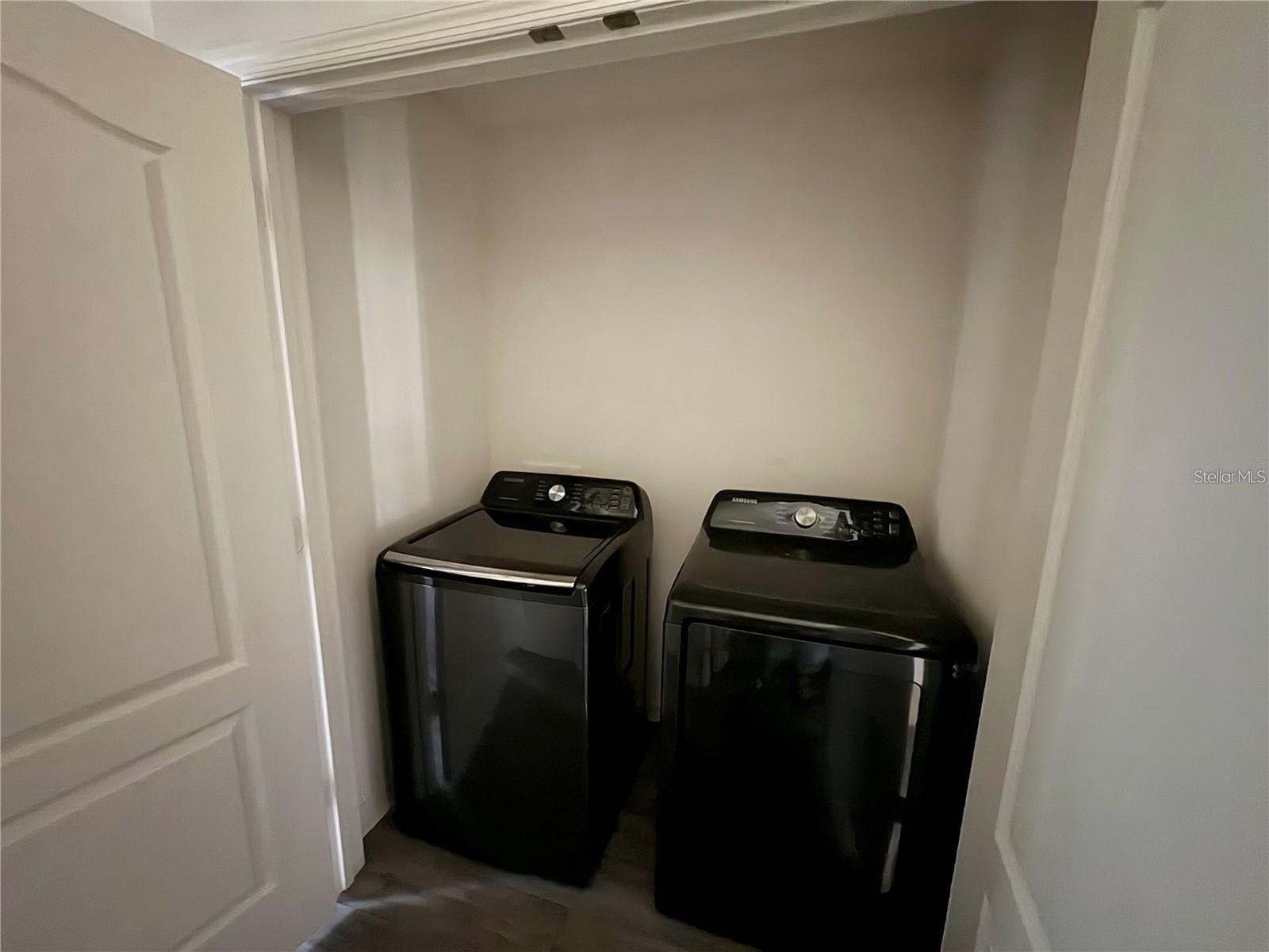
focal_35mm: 14
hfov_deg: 102.1
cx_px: 634
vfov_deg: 85.7
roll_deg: -1.0
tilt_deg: -10.6
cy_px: 476
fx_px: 513
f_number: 2.2
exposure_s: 1/17
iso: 1000
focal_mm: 2.22
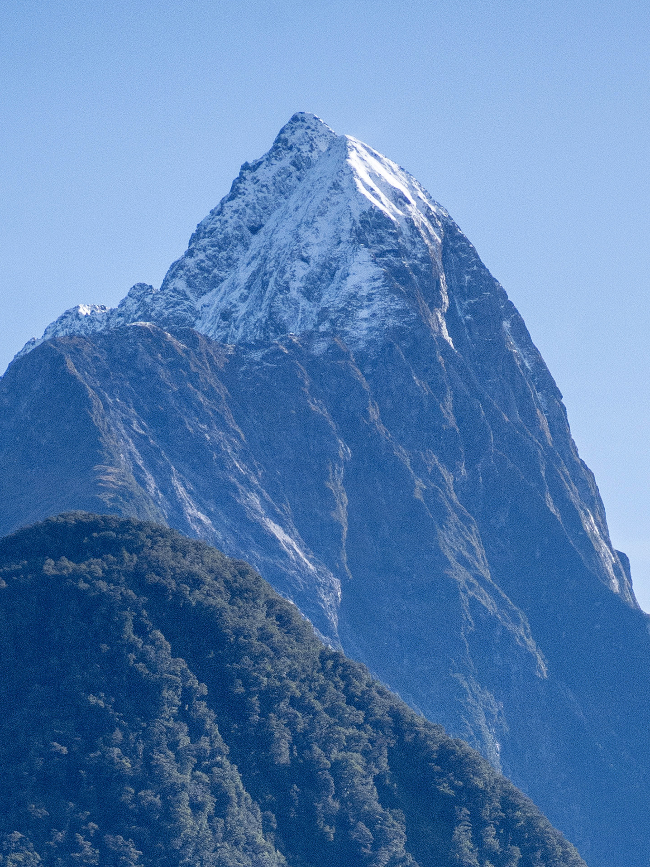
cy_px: 958
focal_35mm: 216
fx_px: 5407
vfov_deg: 9.1
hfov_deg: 6.9
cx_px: 471
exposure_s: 1/4000
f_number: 4
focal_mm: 45
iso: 800
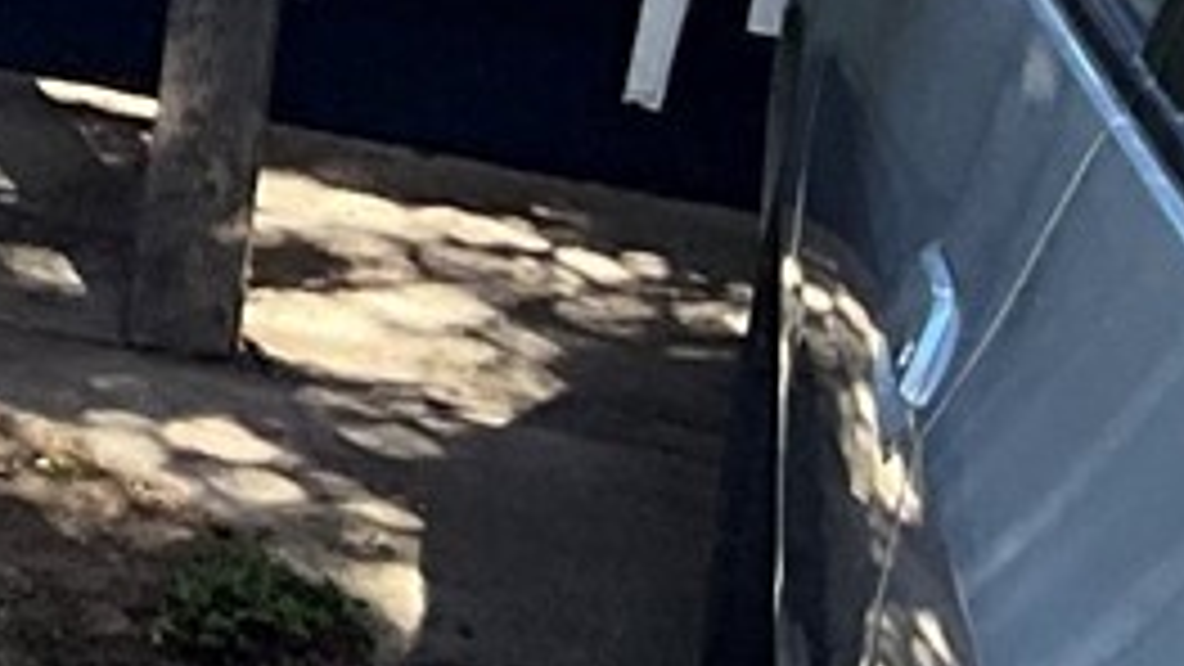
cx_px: -1612
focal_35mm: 192
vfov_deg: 6.1
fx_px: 6028
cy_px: -734
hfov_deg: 9.9
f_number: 1.8
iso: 32
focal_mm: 3
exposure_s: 1/154
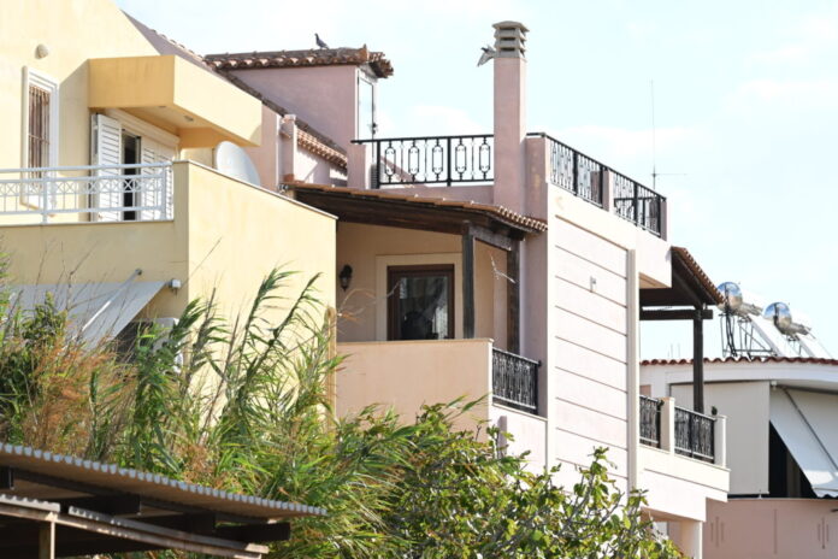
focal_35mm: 180
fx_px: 4190
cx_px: 419
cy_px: 280
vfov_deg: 7.6
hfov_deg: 11.4
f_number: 5
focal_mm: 120
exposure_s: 1/1250
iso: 320
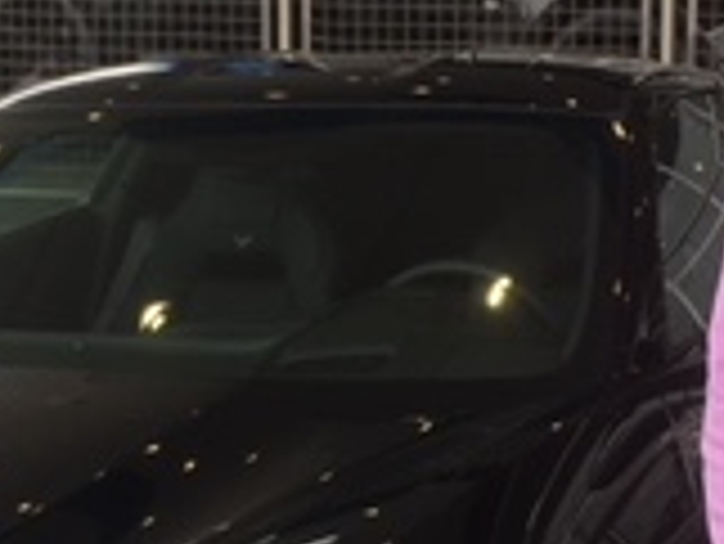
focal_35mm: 115
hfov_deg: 17.1
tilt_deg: -11.2
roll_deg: -1.5
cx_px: 414
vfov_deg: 12.9
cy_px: 409
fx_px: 2407
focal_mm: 4.15
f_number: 2.2
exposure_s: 1/120
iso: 25
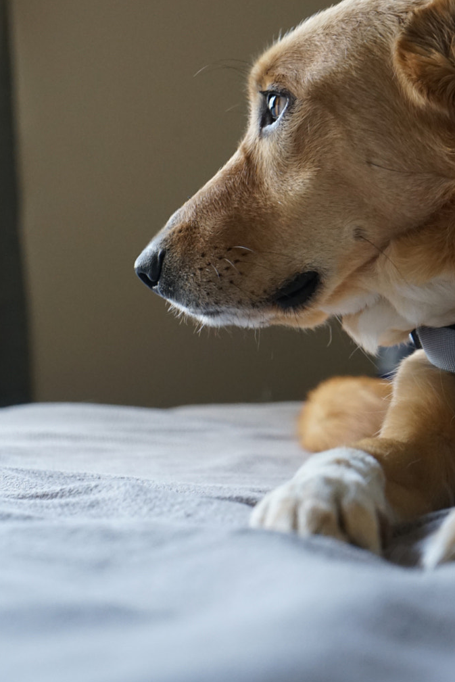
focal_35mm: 111
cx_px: 168
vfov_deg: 18.4
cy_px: 280
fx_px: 2103
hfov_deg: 12.3
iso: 1600
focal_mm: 70
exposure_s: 1/40
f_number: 5.6
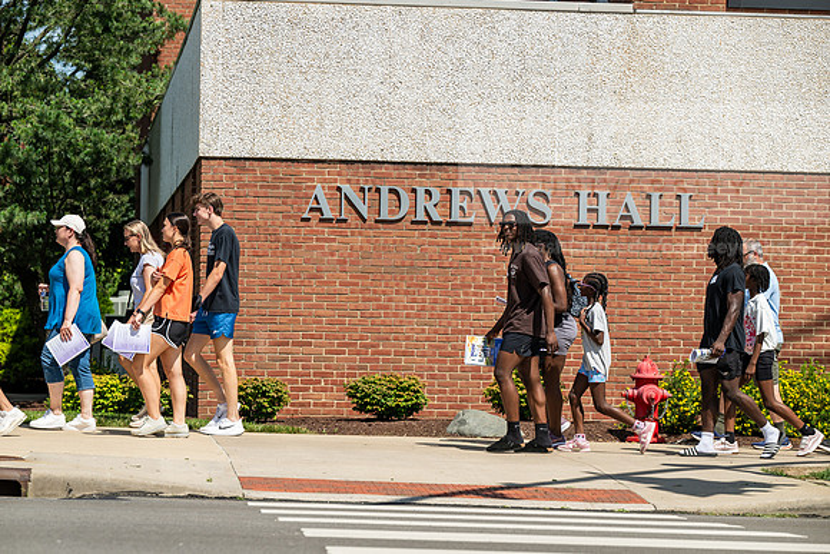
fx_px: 2767
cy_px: 277
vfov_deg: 11.4
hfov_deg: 17.1
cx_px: 415
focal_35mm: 120
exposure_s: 1/800
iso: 100
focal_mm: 120
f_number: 5
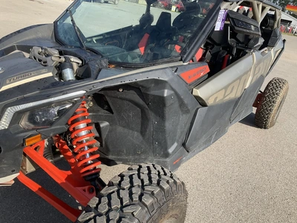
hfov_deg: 61.7
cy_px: 112
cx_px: 148
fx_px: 249
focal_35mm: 29
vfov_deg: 48.2
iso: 25
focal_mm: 3
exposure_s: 1/792
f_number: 1.8
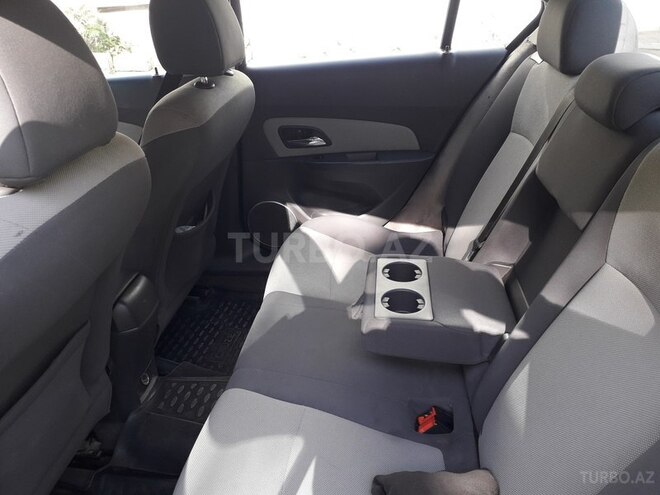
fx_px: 515
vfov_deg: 51.4
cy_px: 248
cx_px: 330
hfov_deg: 65.3
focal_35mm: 27
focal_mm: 3.6
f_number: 1.9
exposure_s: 1/100
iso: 50
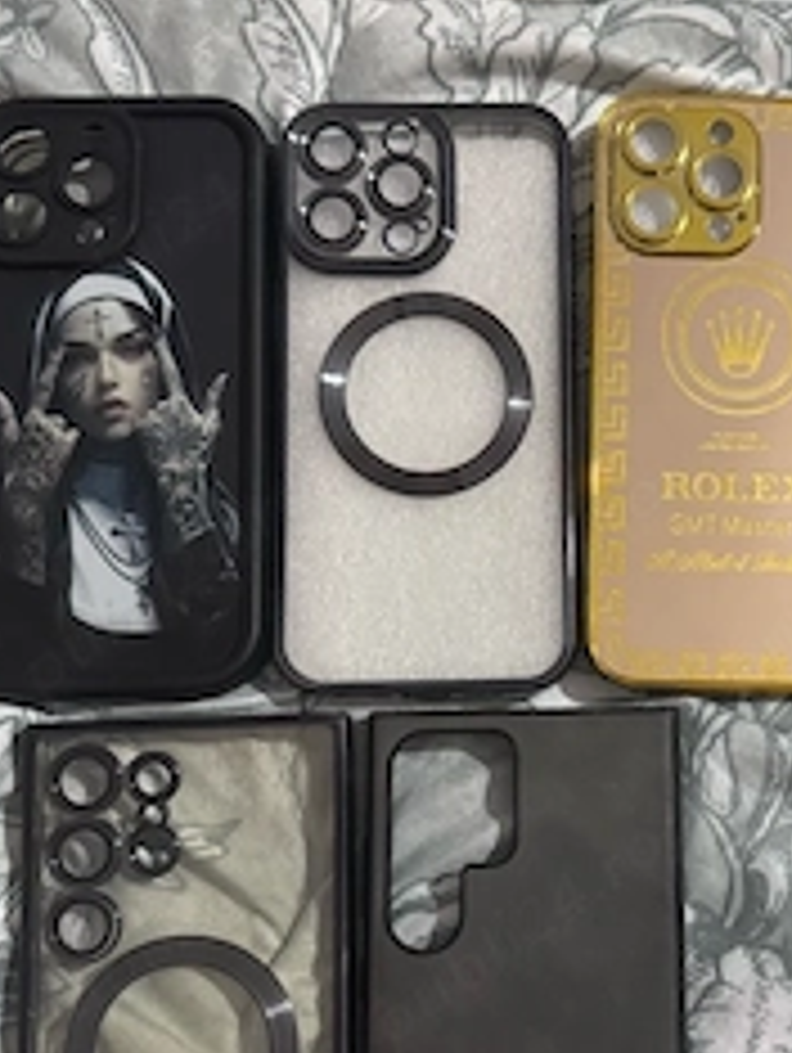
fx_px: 1248
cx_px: 608
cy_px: 639
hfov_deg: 34.4
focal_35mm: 41
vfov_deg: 45.5
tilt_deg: -83.1
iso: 800
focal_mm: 6.76
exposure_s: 1/60
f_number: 1.78
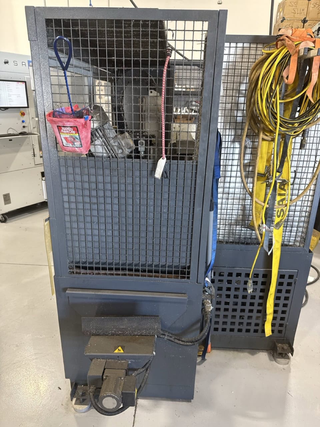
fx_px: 296
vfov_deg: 71.6
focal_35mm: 24
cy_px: 214
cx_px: 160
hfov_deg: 56.8
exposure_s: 1/60
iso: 250
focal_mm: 6.8
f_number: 1.8
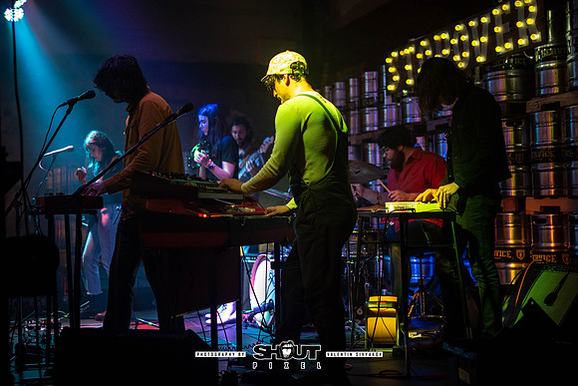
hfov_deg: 36.9
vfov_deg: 25.1
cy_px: 179
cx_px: 268
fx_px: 865
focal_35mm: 54
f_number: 1.8
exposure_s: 1/200
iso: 1600
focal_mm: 50
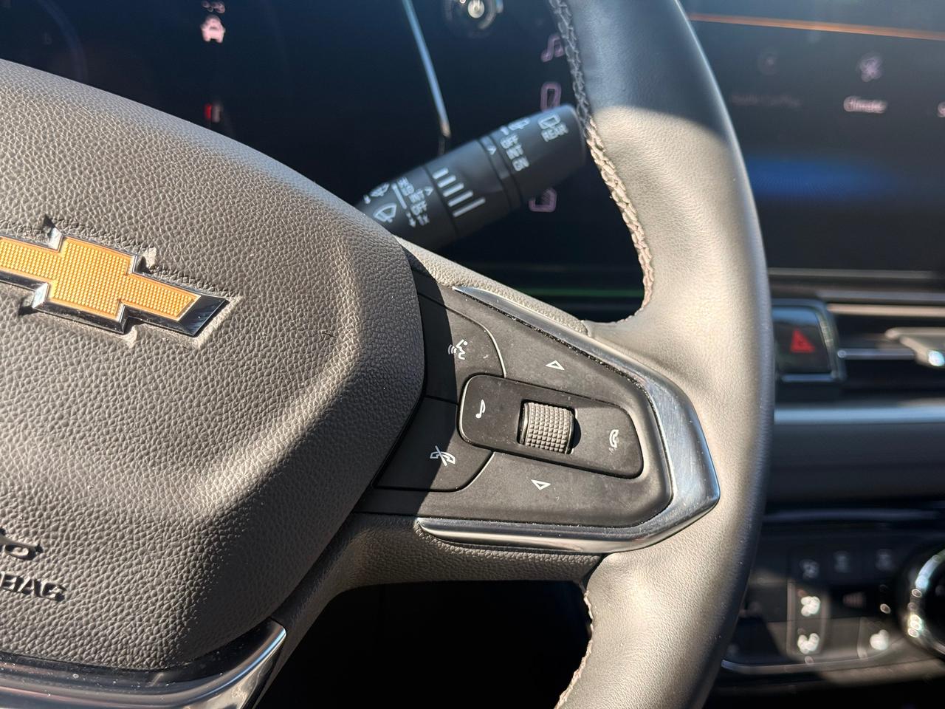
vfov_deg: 30.3
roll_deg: -5.1
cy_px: 354
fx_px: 1310
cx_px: 472
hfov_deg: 39.7
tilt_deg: -10.7
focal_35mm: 48
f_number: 1.78
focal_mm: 6.76
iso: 100
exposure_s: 1/351
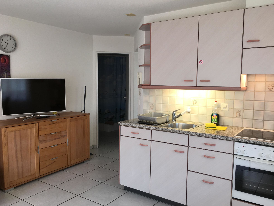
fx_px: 237
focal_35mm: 30
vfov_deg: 46.8
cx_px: 138
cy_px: 104
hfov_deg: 60.0
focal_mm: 4.15
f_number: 2.2
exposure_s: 1/33
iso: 32
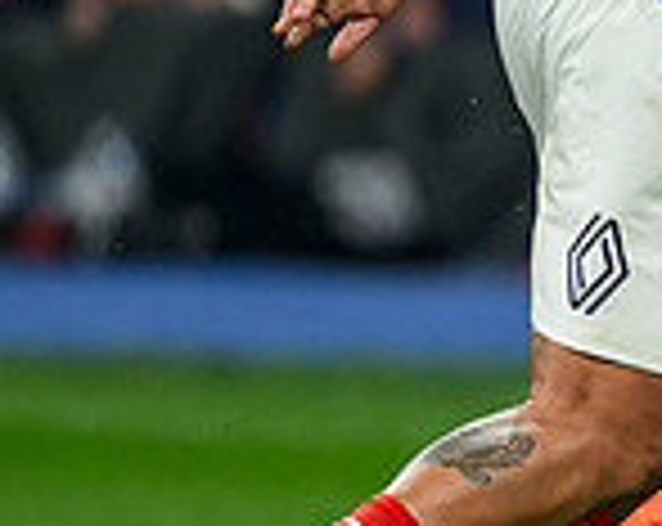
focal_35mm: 1889
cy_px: 134
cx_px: 1628
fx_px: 36937
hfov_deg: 1.0
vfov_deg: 0.8
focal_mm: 400
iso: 3200
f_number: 2.8
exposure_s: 1/2500
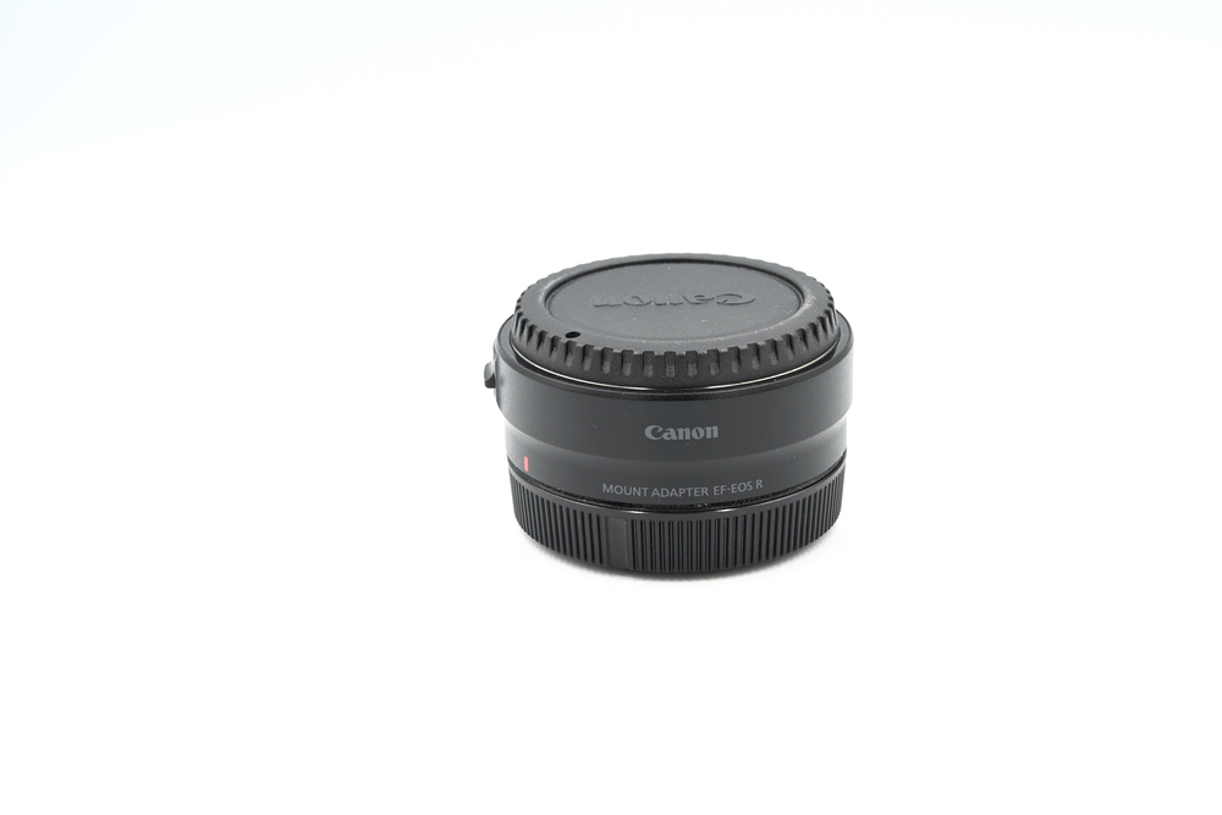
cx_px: 611
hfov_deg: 27.3
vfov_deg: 18.4
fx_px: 2512
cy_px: 408
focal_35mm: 74
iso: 200
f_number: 11
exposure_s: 1/30
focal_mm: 74
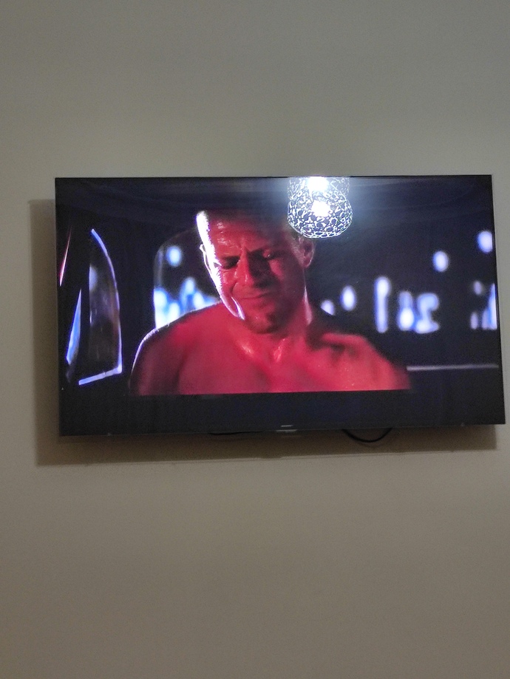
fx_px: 491
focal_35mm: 25
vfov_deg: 69.4
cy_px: 340
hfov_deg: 54.9
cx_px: 255
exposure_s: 1/33
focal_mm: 5.43
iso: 350
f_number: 1.89
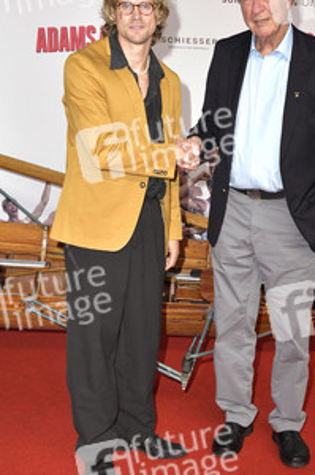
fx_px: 632
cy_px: 225
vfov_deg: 41.2
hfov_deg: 27.9
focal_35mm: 48
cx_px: 203
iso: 1600
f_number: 7.1
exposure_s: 1/160
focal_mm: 36
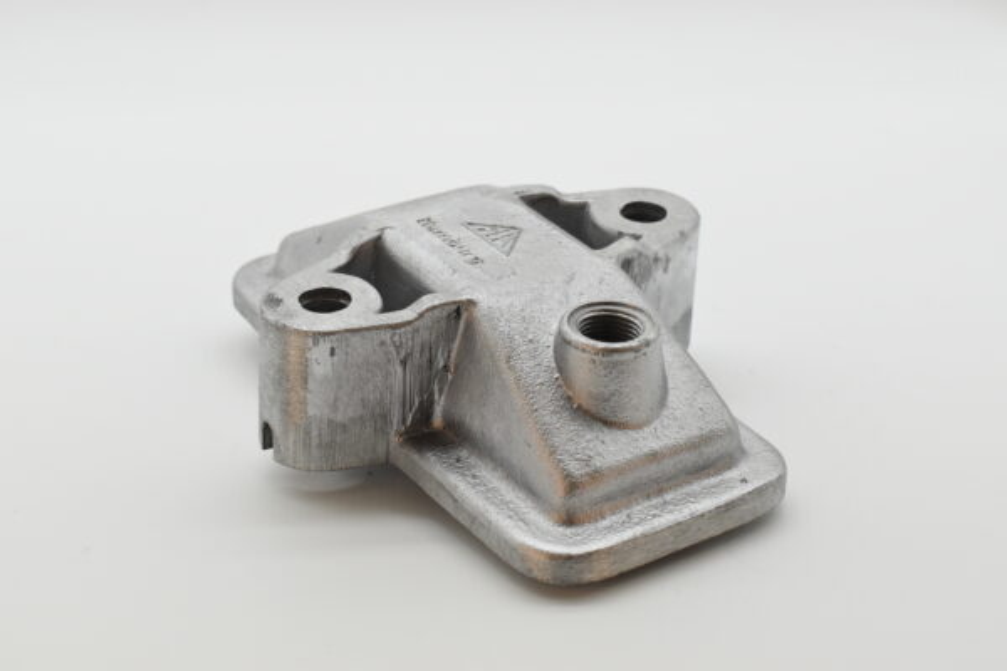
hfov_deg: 31.9
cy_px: 336
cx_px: 504
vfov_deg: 21.6
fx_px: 1762
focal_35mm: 63
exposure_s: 1/1600
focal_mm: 42
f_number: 8
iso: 1600
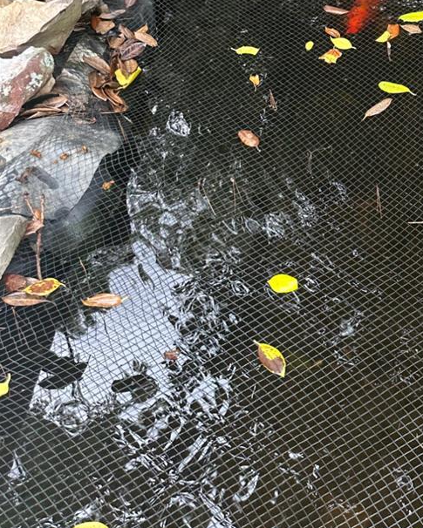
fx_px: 907
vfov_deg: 30.8
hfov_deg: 24.2
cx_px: 489
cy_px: 37
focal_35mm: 58
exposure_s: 1/121
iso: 125
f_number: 1.78
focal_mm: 6.86
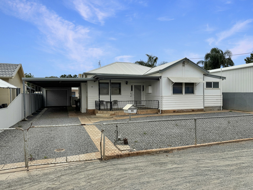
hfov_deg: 71.6
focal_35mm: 24
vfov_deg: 56.8
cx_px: 126
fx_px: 175
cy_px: 95
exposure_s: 1/10417
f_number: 1.78
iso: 80
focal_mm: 6.76
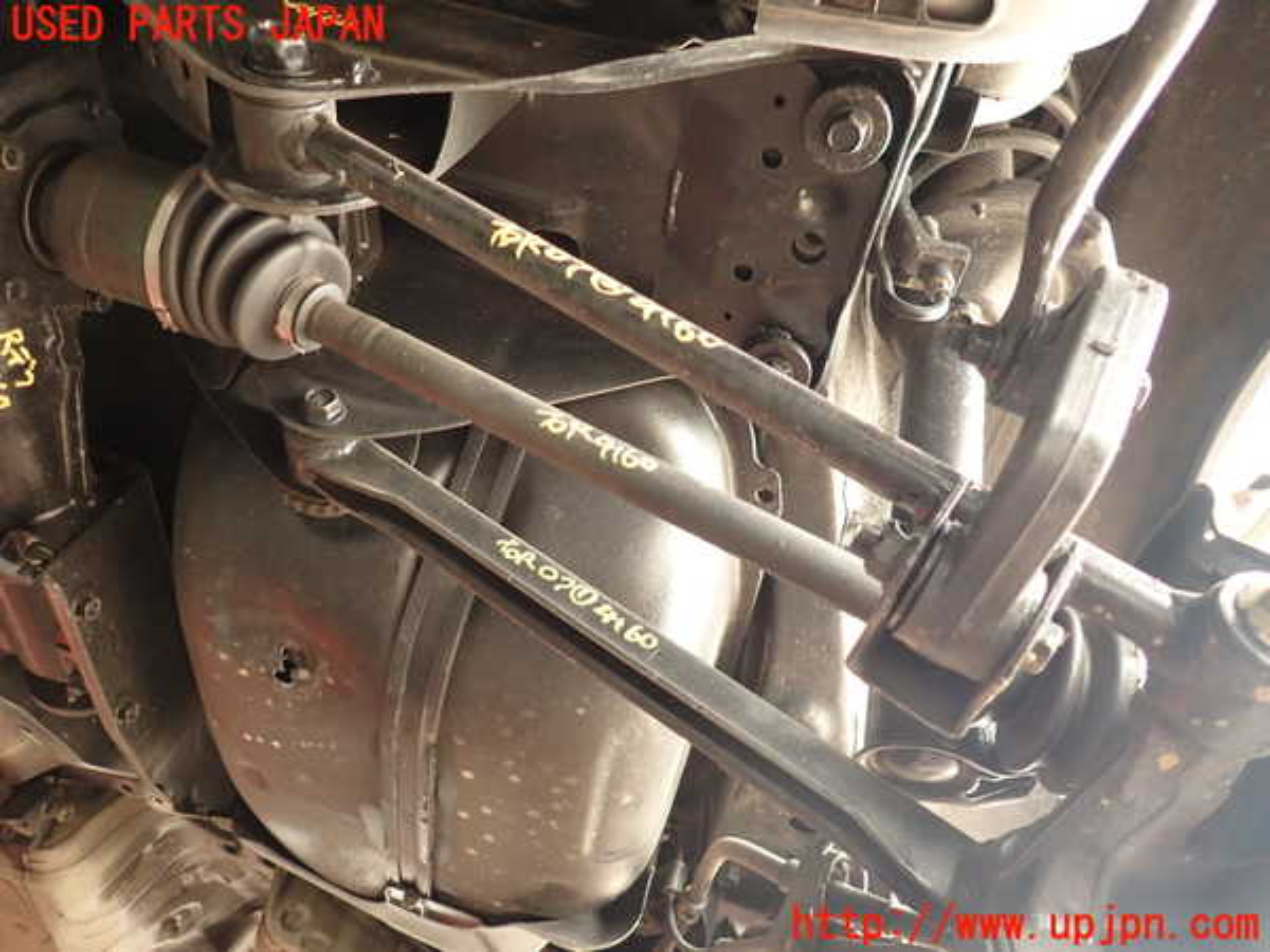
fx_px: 917
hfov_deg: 69.4
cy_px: 476
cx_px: 635
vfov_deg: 54.9
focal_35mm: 25
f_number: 2
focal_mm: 4.5
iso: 200
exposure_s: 1/50
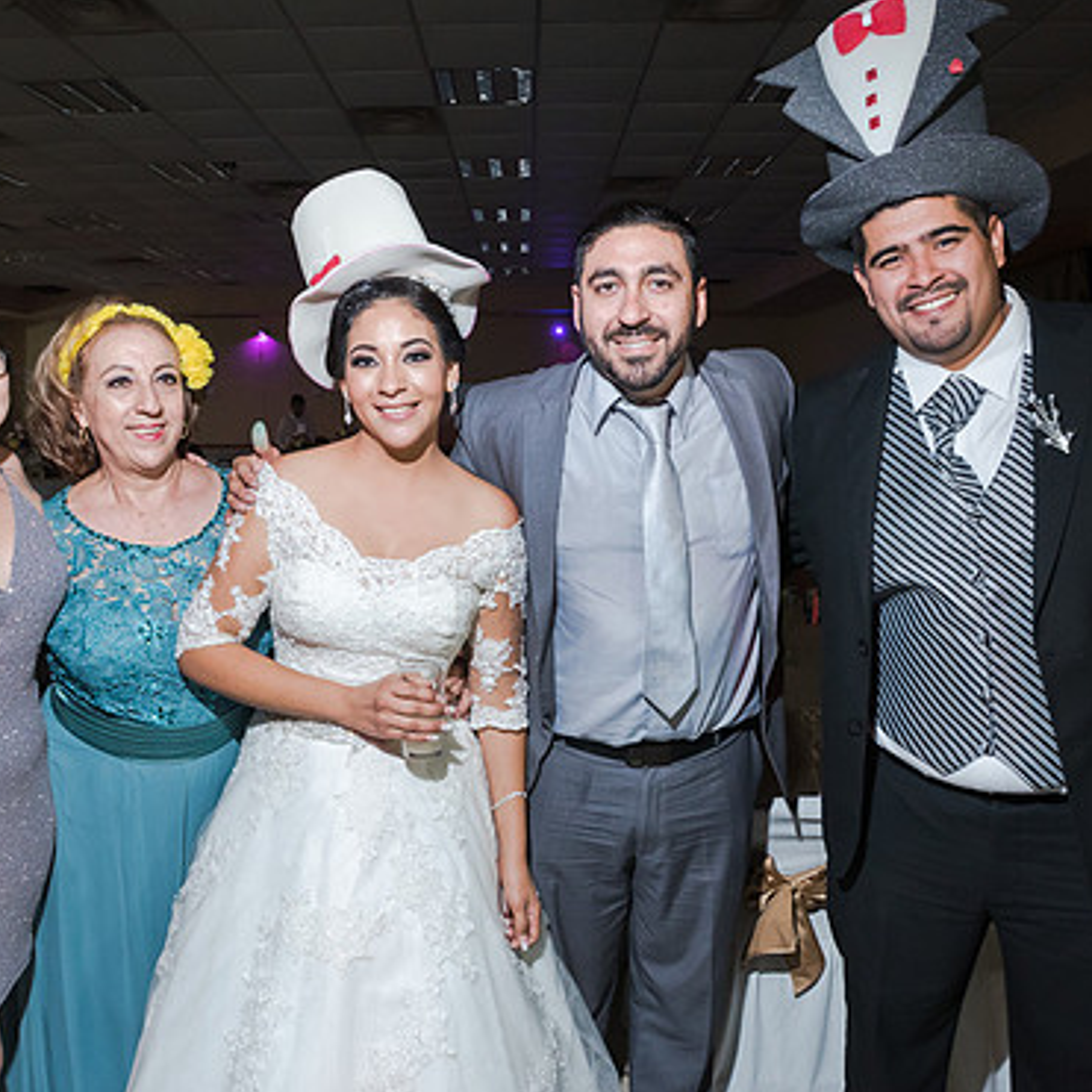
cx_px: 481
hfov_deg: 62.7
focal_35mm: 25
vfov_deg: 62.7
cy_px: 477
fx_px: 892
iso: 1600
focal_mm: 17
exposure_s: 1/100
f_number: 3.5
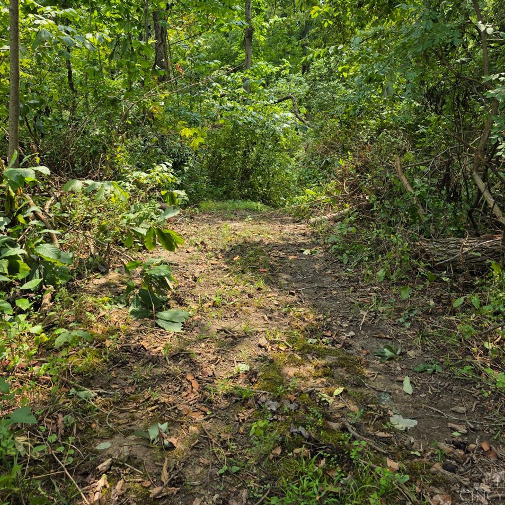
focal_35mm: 32
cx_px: 243
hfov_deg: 51.1
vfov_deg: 48.8
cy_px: 116
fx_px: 528
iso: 80
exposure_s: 1/2643
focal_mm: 6.3
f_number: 1.7
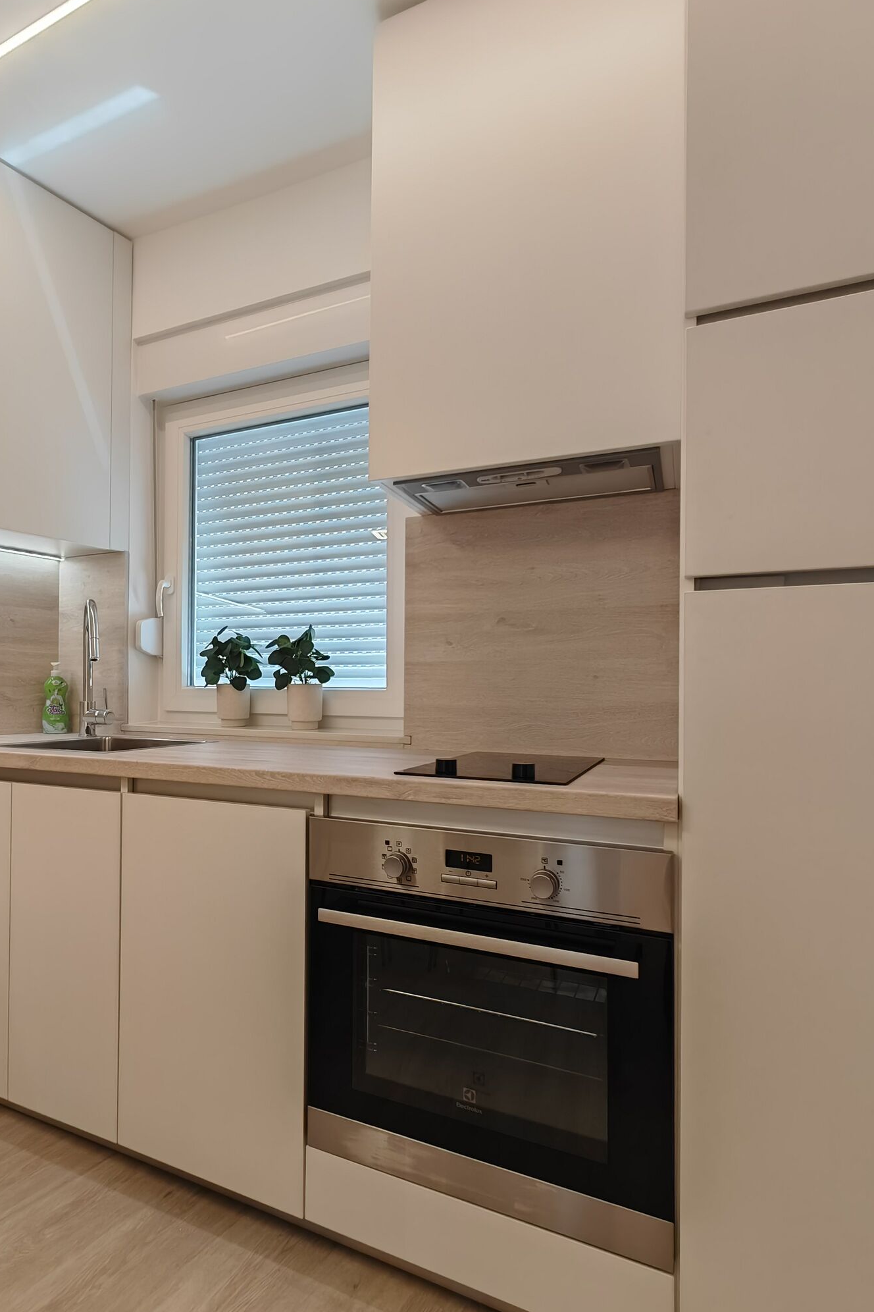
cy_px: 681
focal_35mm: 19
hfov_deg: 63.7
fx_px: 692
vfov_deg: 86.9
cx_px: 334
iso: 217
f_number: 2
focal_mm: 1.82
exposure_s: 1/50
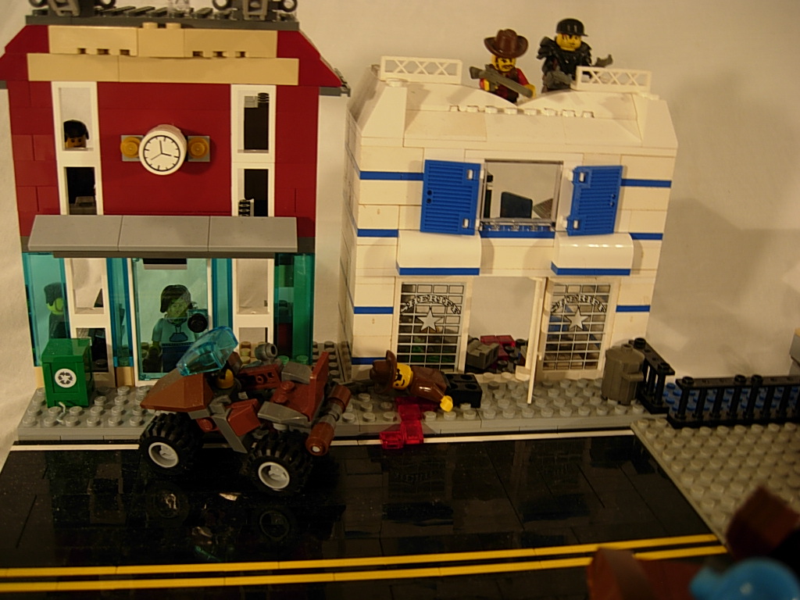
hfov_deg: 51.4
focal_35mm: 36
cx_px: 400
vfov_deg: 39.7
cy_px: 300
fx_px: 832
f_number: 2.7
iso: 50
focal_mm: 7.5
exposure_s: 1/6.3
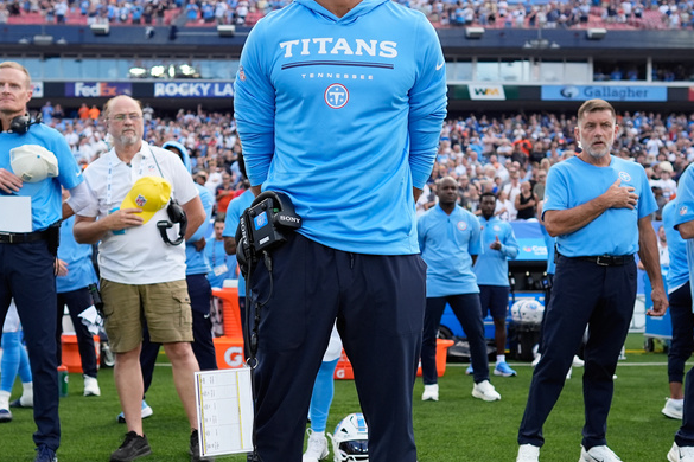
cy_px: 277
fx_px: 810
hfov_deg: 46.4
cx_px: 317
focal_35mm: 42
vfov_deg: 31.8
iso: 800
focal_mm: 24
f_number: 2.2
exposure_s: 1/6400
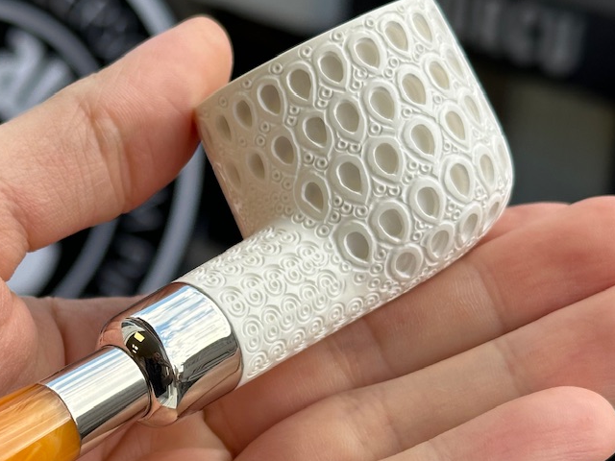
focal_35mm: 96
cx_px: 80
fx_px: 1706
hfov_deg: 20.1
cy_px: 286
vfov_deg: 15.4
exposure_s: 1/541
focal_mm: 6.86
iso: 64
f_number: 1.78
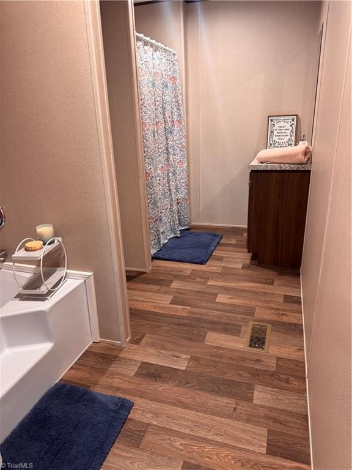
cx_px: 176
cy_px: 235
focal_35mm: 24
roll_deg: +1.0
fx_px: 325
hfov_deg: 56.8
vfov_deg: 71.6
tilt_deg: -19.5
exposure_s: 1/60
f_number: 1.78
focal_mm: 6.76
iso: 200
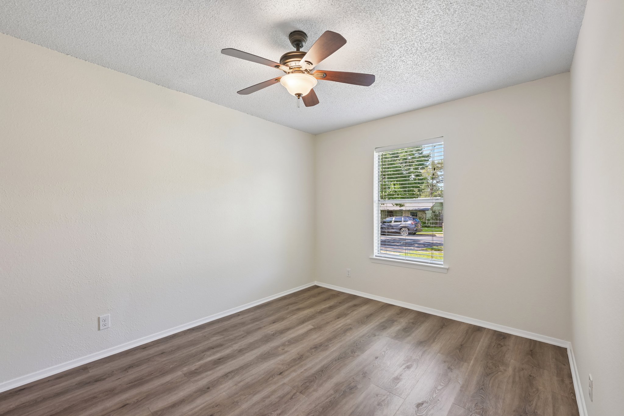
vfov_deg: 77.3
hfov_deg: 100.4
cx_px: 312
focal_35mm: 15
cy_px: 208
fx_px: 260
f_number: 6.7
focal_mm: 15
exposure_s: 1/15
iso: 140
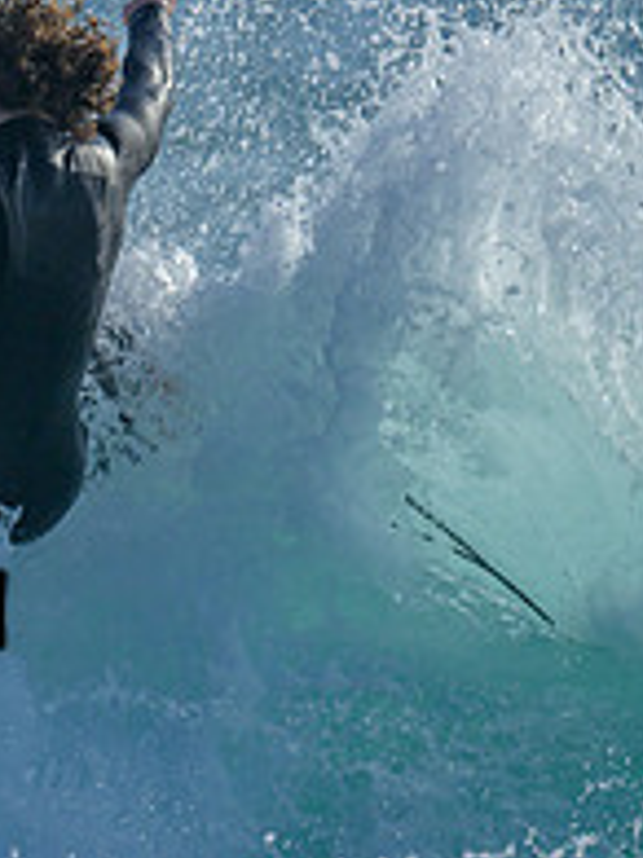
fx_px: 75498
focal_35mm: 3045
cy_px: 643
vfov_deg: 0.7
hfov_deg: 0.5
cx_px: -877
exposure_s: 1/2000
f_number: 6.3
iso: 160
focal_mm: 800
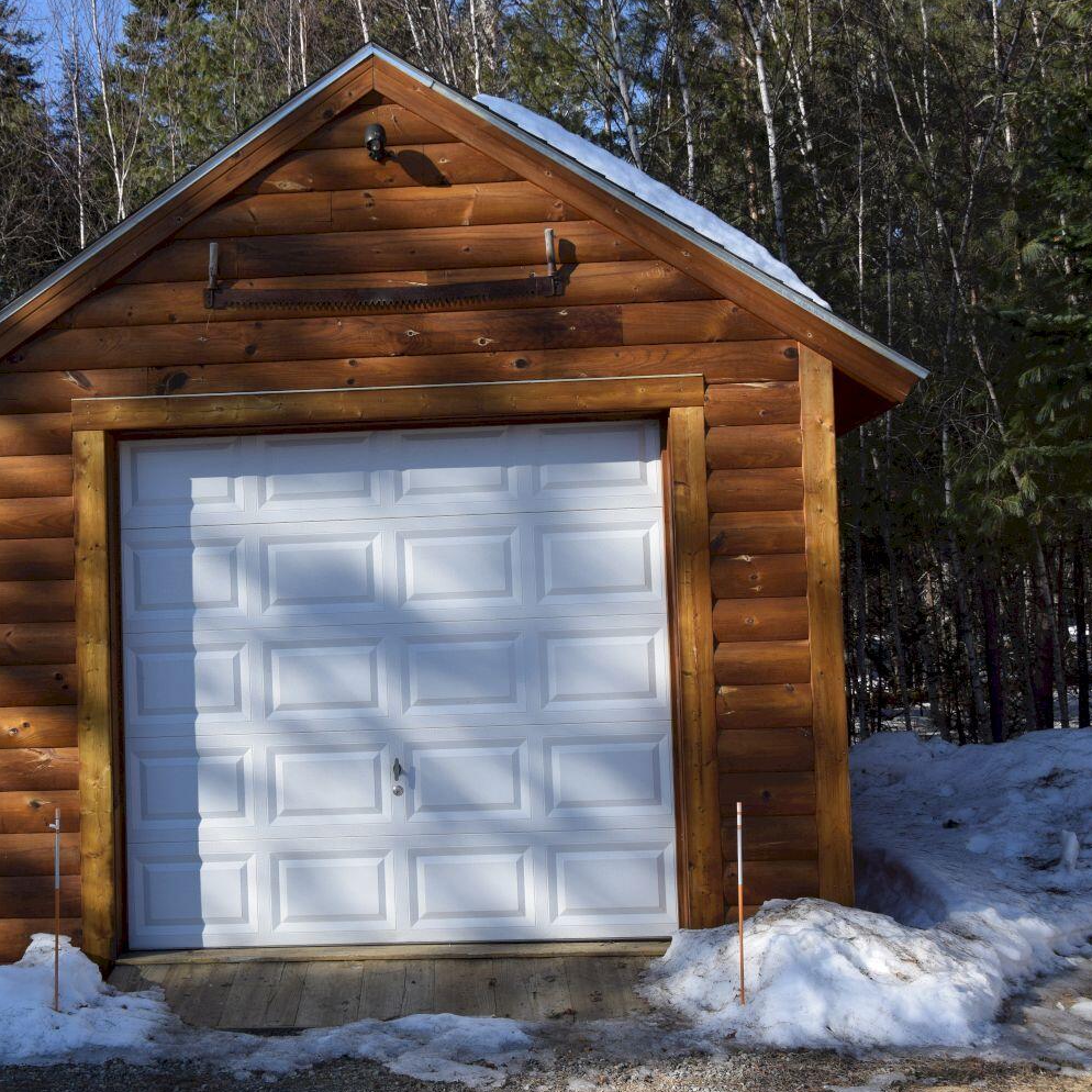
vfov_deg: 34.0
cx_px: 331
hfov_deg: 33.6
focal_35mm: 50
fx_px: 1785
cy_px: 547
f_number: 10
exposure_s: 1/400
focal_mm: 26
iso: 200
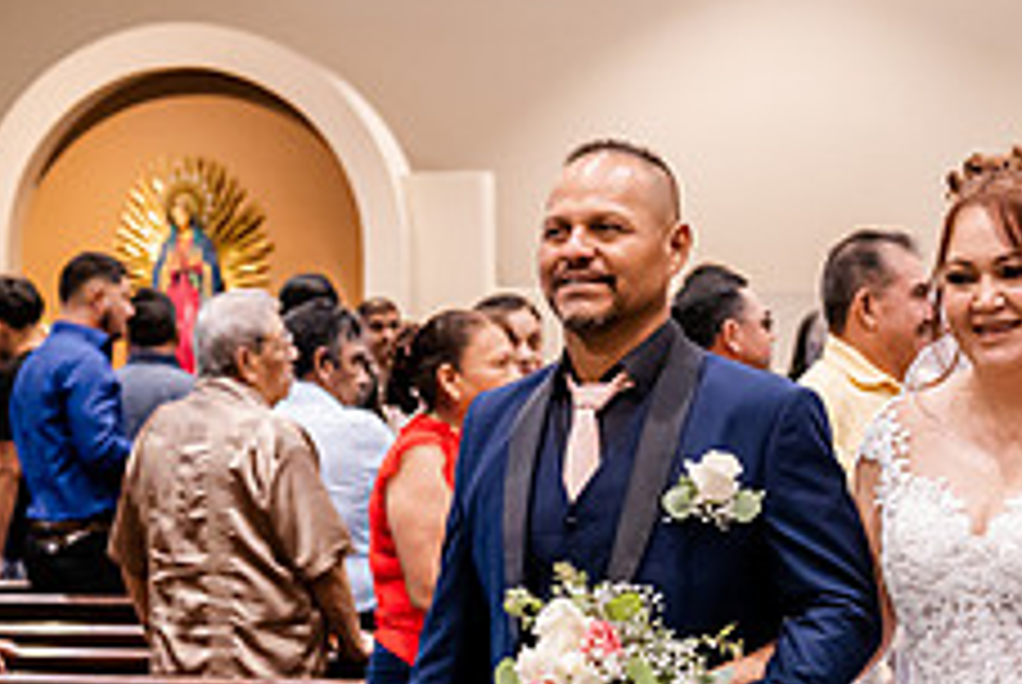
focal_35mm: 194
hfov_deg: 10.6
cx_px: 788
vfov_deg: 7.1
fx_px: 5514
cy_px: 376
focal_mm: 51
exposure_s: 1/200
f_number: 3.5
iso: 2500
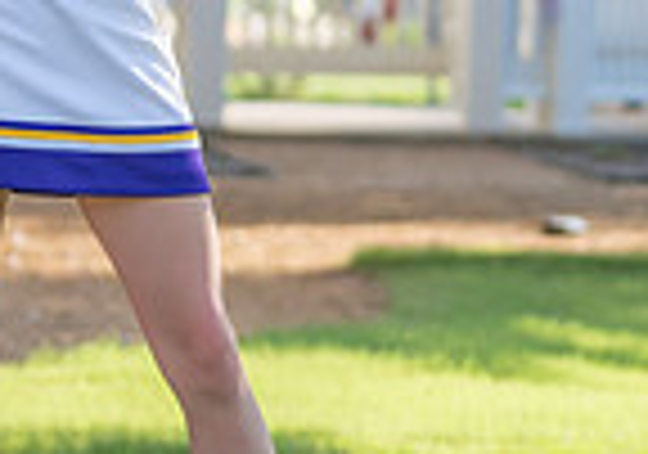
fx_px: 6201
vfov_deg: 4.2
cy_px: 73
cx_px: 39
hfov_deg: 6.0
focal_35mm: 339
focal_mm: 70
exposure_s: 1/320
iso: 100
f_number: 2.8
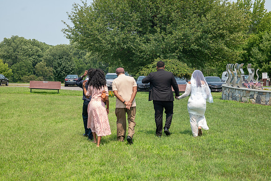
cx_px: 136
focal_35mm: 73
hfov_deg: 27.7
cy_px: 90
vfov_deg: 18.7
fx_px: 550
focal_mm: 70
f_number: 6.3
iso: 800
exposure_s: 1/400
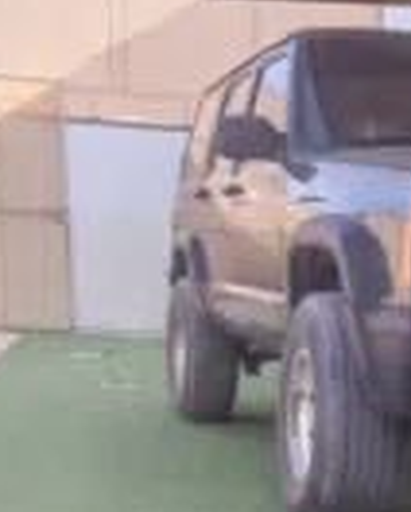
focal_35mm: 71
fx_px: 1077
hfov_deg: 21.1
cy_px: 628
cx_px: 372
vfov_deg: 24.1
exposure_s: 1/297
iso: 100
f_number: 1.75
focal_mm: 5.25
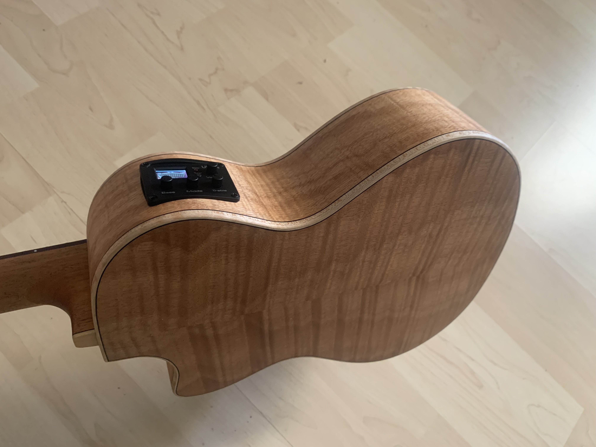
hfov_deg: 67.3
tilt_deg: -65.7
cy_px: 224
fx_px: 448
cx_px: 298
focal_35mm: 26
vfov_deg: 53.1
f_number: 1.8
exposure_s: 1/60
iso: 250
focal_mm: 4.25
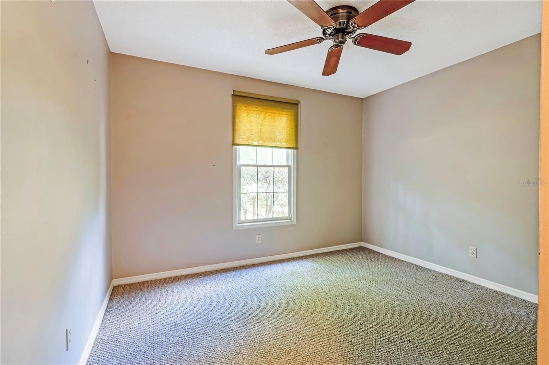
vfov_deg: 72.0
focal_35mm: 16
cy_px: 182
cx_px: 274
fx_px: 252
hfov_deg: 95.0
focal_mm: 11
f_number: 9
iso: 250
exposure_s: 1/25
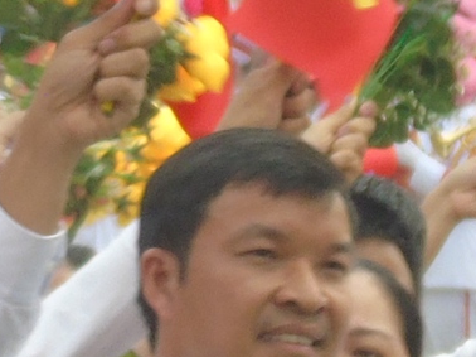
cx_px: -830
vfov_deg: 1.2
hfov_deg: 1.6
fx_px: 17315
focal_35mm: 1260
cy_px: 212
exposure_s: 1/125
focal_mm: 33
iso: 80
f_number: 5
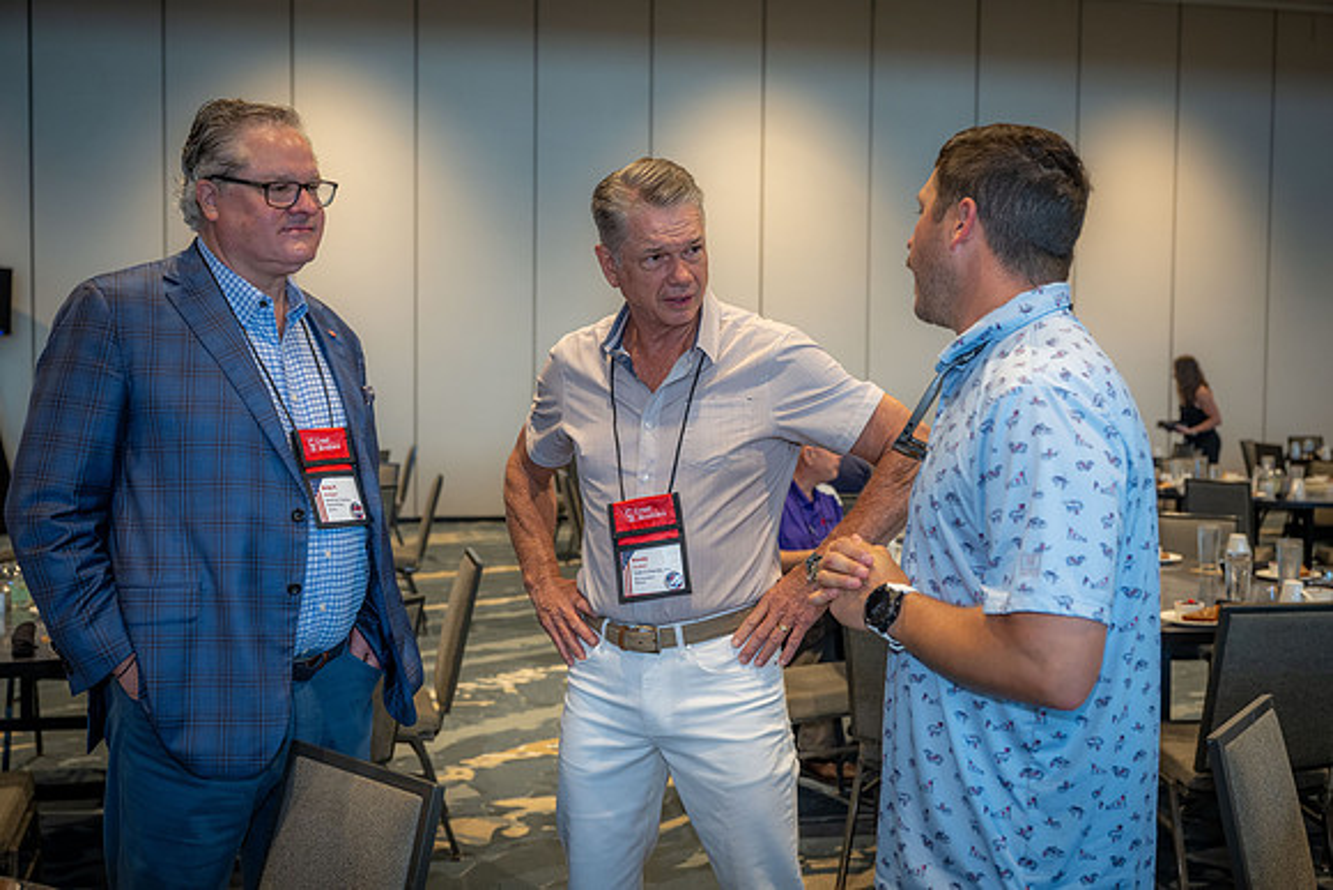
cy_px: 445
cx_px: 666
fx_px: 1444
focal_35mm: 39
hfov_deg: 49.5
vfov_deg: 34.2
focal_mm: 39
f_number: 4
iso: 640
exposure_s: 1/100
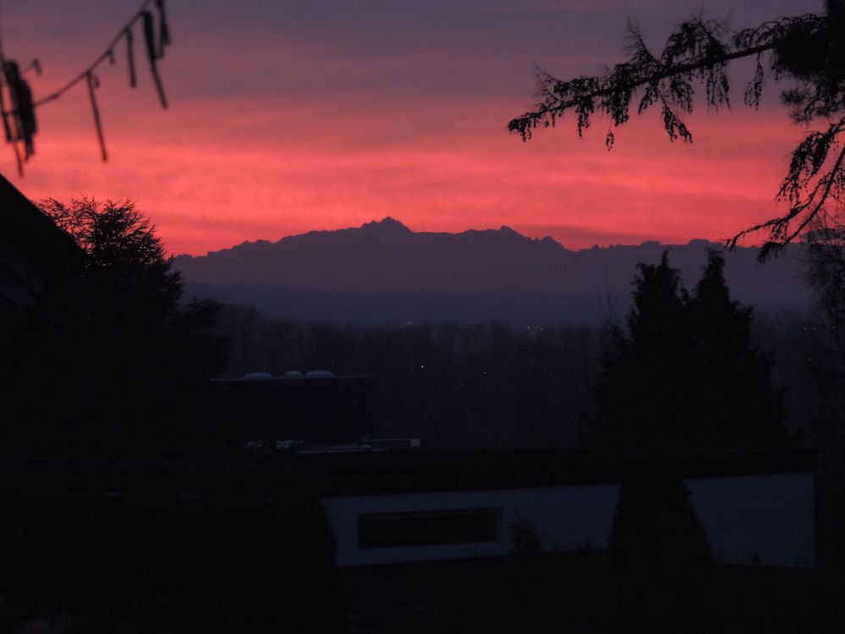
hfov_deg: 10.7
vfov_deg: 8.0
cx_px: 422
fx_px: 4515
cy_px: 317
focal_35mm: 185
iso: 640
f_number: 4.6
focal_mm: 33
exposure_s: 1/30
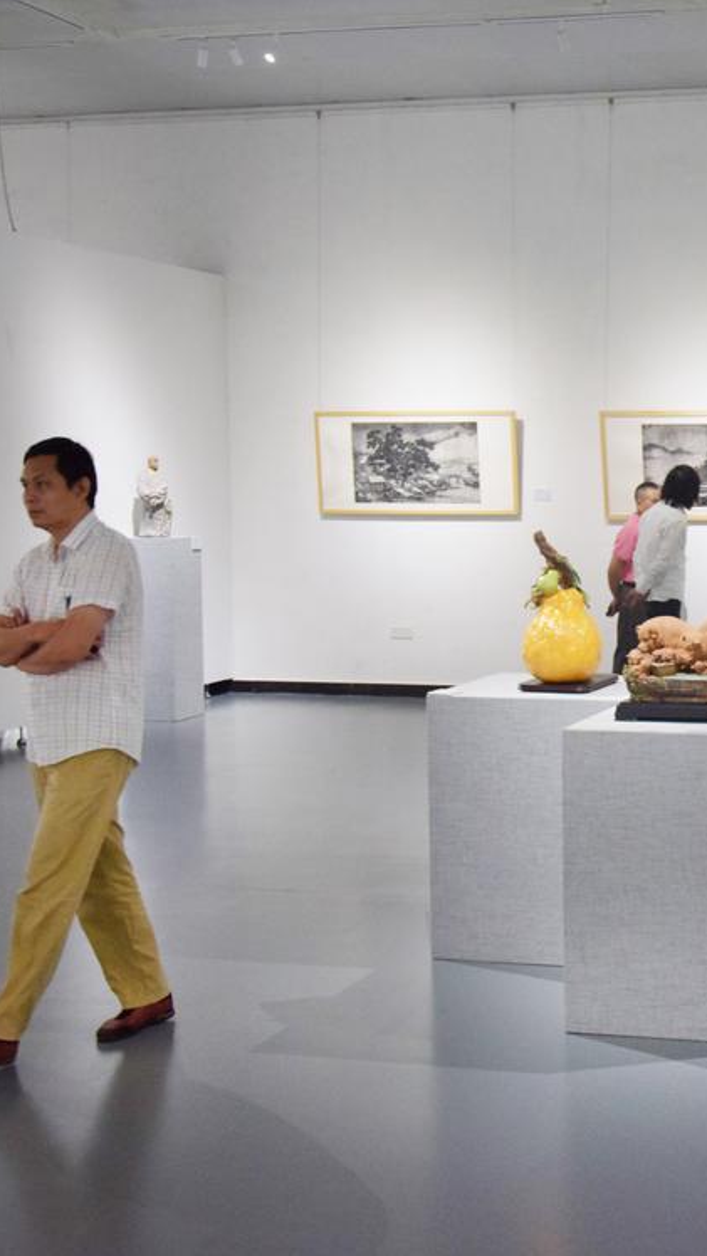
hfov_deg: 21.8
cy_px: 628
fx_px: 1732
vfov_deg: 39.9
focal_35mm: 52
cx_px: 777
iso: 1000
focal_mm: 22
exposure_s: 1/160
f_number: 3.8
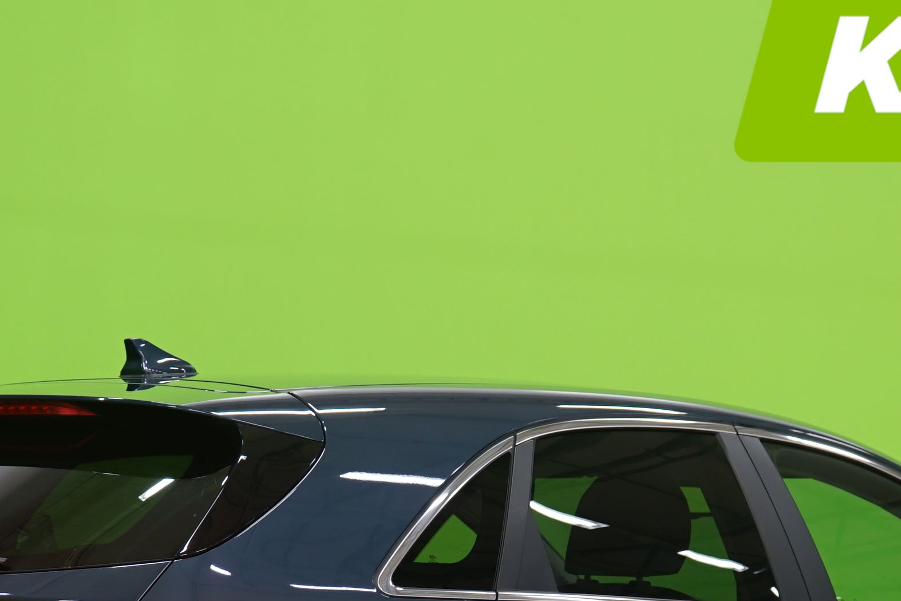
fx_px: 2879
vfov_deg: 11.8
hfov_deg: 17.8
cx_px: 453
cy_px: 647
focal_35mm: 115
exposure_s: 1/8
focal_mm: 46
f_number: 5
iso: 400
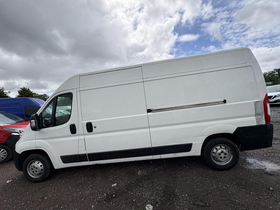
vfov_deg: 85.7
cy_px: 105
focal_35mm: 14
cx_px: 140
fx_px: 113
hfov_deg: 102.1
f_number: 2.2
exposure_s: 1/1880
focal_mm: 2.22
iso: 50
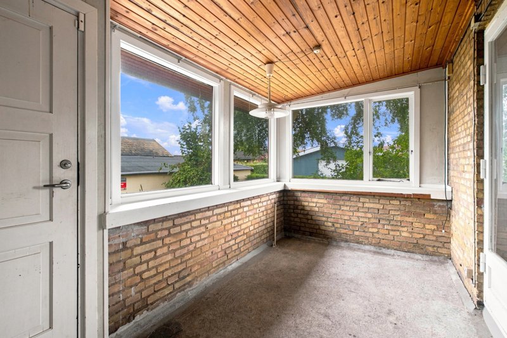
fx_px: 211
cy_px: 169
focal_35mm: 15
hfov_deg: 100.4
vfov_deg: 77.3
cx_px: 254
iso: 200
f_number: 8
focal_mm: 10
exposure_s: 1/13
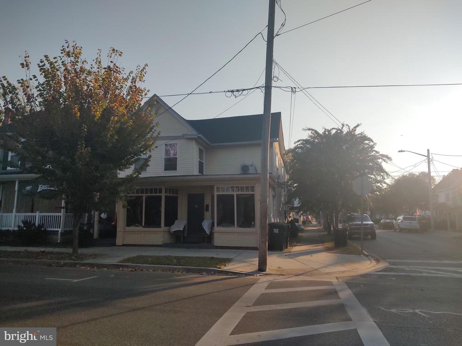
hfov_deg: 71.6
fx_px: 320
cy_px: 173
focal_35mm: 24
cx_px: 231
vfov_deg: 56.8
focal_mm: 5.88
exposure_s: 1/731
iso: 100
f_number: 1.9
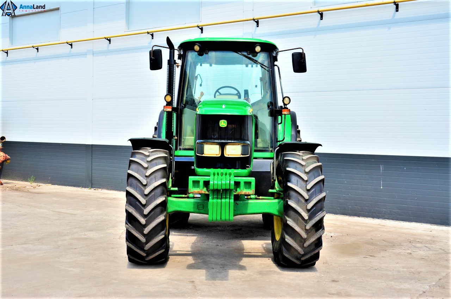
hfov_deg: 46.5
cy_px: 150
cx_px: 226
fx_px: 525
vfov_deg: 31.8
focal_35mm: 42
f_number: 7.1
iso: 125
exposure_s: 1/250
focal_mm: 28
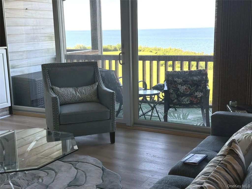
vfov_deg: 30.3
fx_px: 349
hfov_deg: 39.7
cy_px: 94
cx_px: 126
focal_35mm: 48
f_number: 1.78
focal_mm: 6.76
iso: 80
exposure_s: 1/343
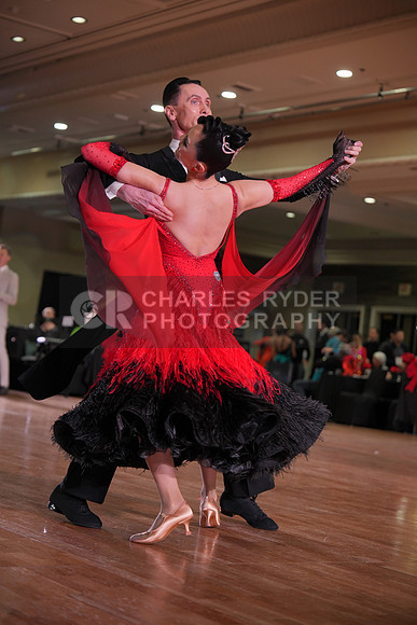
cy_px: 312
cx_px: 208
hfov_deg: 19.5
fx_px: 1215
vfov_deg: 28.8
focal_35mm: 70
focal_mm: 70
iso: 800
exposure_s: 1/400
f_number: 2.8
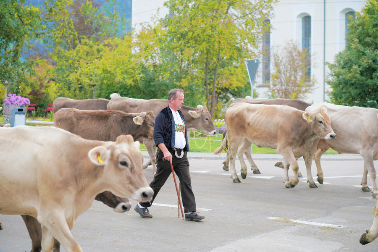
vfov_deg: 16.1
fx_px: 892
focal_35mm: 85
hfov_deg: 23.9
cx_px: 189
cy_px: 126
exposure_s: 1/1250
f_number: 3.5
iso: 800
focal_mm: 85
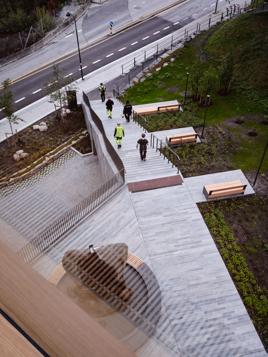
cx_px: 134
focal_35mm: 38
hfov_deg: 37.7
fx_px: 392
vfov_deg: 49.0
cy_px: 184
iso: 800
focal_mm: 45
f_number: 8
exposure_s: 1/500
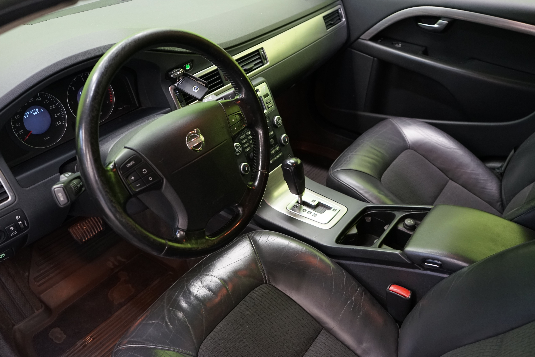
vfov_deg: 42.3
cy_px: 178
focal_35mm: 31
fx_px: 461
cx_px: 268
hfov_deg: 60.3
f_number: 5
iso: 2000
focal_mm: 31
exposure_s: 1/20
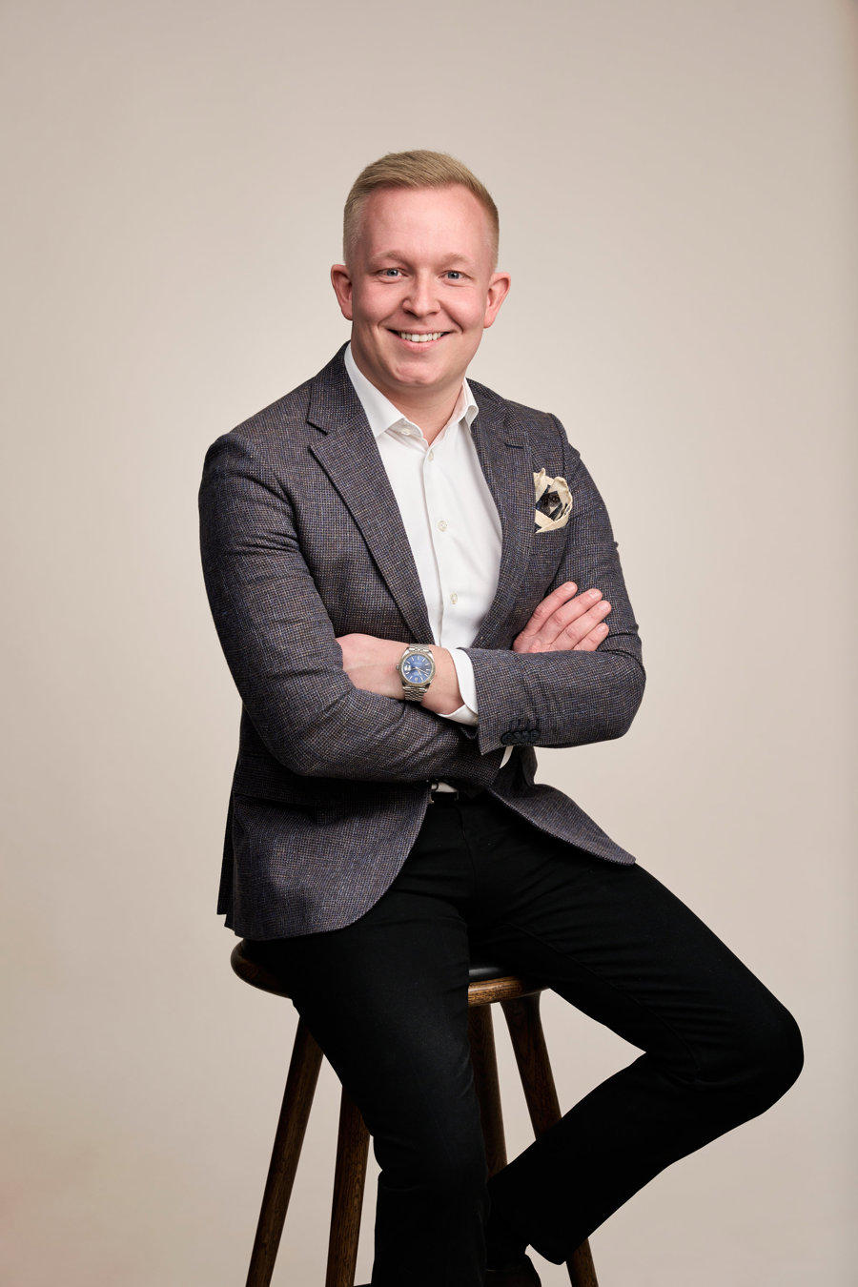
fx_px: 2502
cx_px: 429
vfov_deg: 28.8
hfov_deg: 19.5
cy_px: 644
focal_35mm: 70
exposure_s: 1/250
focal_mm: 70
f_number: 8
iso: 125
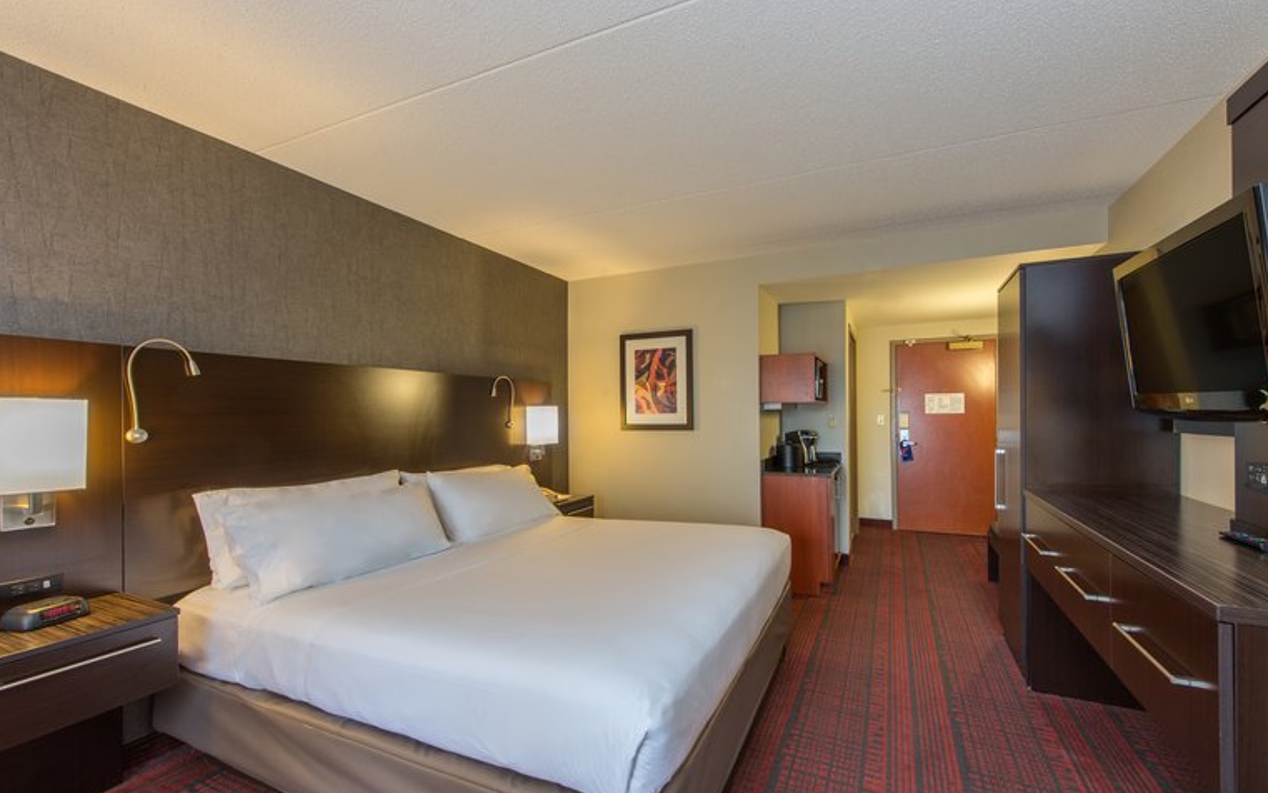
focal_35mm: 15
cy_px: 420
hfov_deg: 101.4
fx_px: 518
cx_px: 648
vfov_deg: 74.8
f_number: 10
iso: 200
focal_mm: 14
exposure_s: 1/1.25
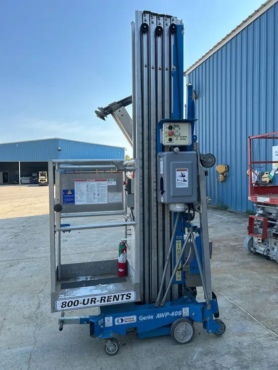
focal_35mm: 26
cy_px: 185
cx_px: 139
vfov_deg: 67.3
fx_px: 278
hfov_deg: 53.1
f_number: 1.5
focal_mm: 5.7
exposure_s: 1/1531
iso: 50
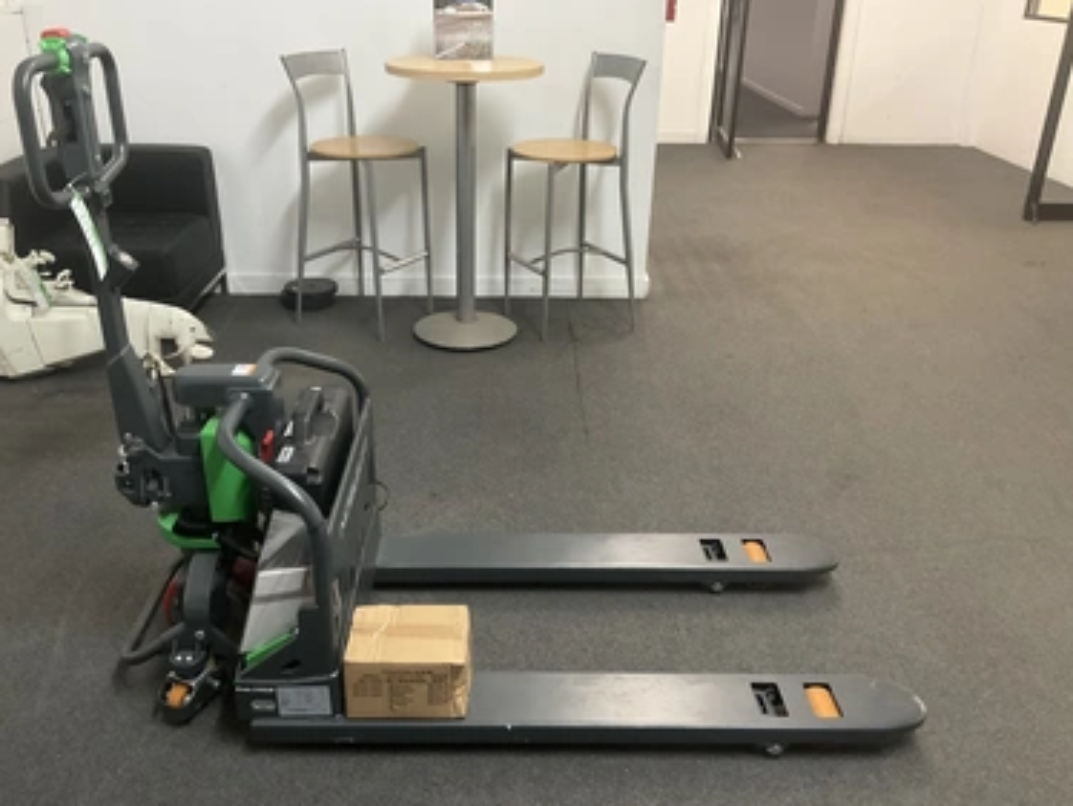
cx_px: 502
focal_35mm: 31
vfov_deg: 45.5
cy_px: 404
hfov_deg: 58.3
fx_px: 962
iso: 250
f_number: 1.8
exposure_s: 1/40
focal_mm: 3
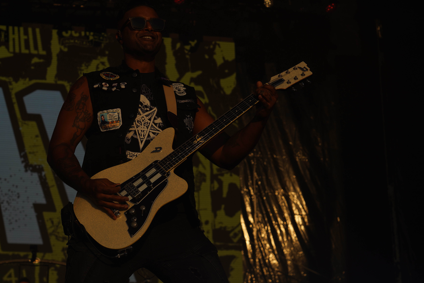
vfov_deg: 15.5
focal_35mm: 88
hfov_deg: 23.1
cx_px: 185
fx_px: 1036
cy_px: 128
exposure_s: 1/1000
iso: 100
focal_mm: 74
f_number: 8
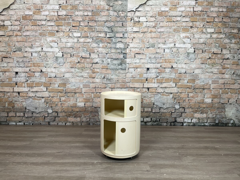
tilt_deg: -7.3
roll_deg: -1.0
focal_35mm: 26
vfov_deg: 53.1
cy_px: 90
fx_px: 180
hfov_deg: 67.3
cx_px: 120
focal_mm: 5.1
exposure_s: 1/100
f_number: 1.6
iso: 80
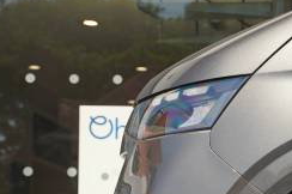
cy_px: 210
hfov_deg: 13.4
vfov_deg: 9.2
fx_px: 1197
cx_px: 373
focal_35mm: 148
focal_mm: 56.3
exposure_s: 1/250
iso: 100
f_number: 4
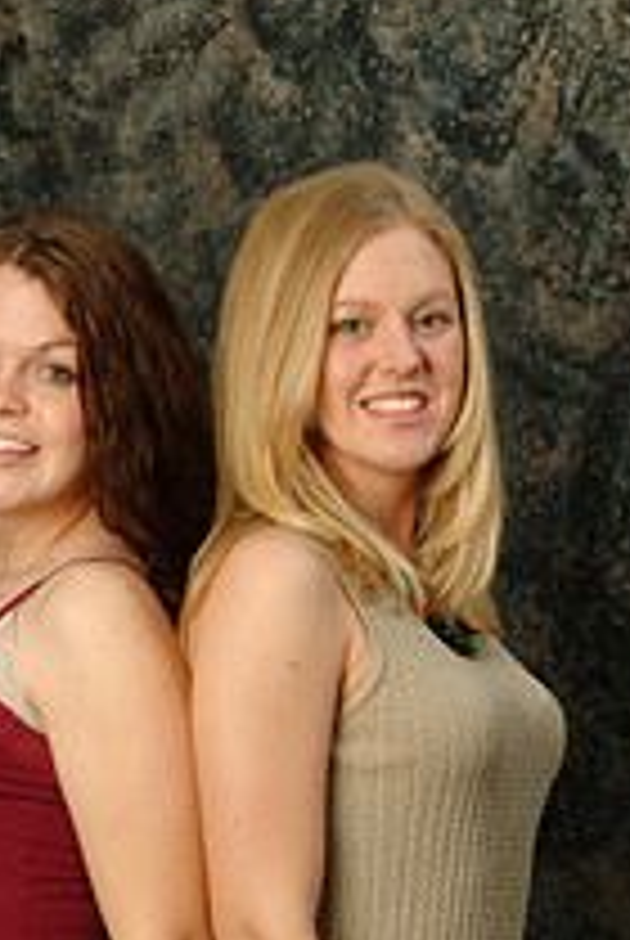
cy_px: 738
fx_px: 6673
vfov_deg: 8.0
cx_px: 155
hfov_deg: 5.4
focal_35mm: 255
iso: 400
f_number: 13
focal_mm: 79
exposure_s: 1/125
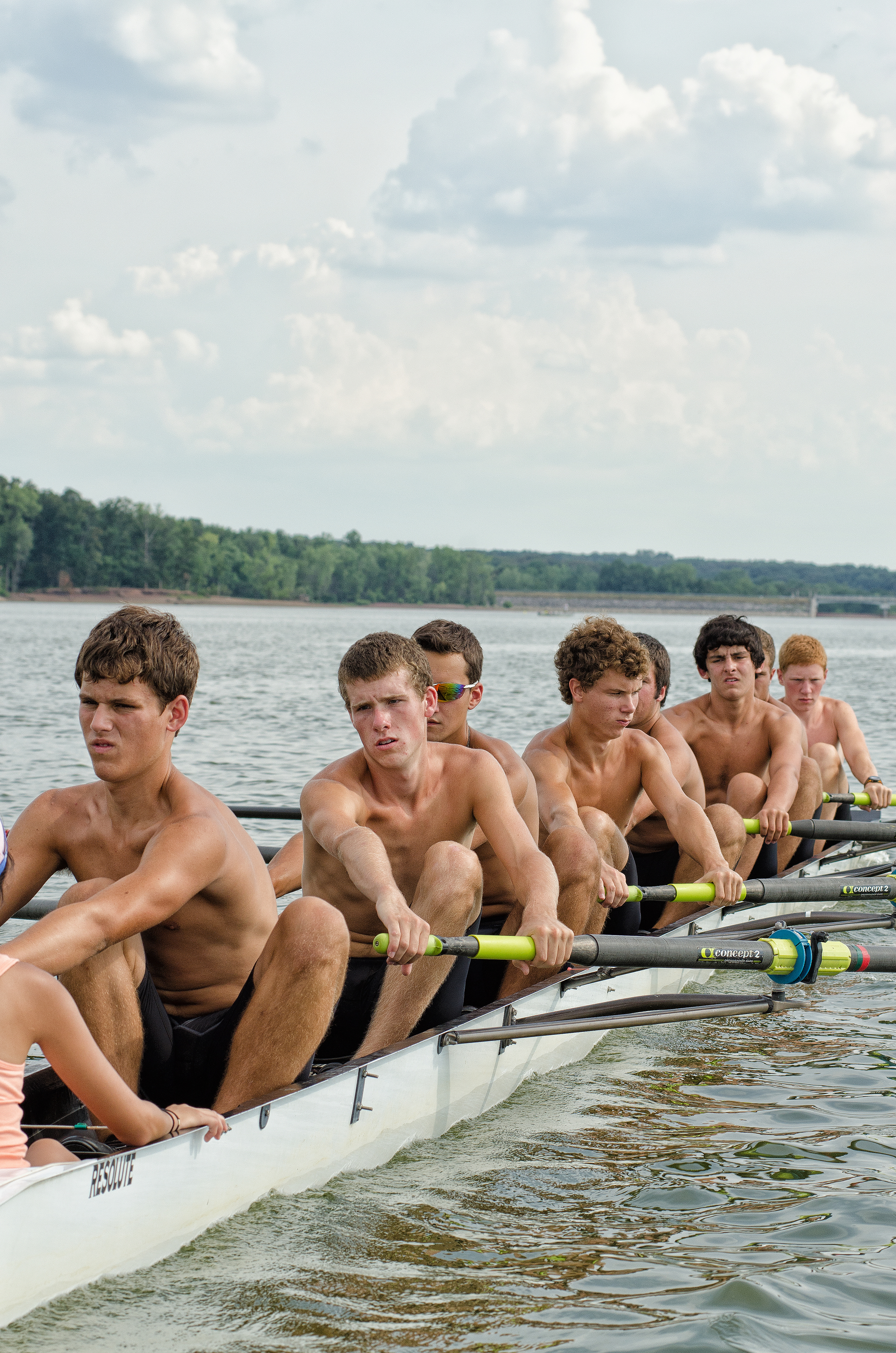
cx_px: 448
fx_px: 4500
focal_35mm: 120
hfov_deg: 11.4
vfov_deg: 17.1
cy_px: 676
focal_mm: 80
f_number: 8
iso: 250
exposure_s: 1/400
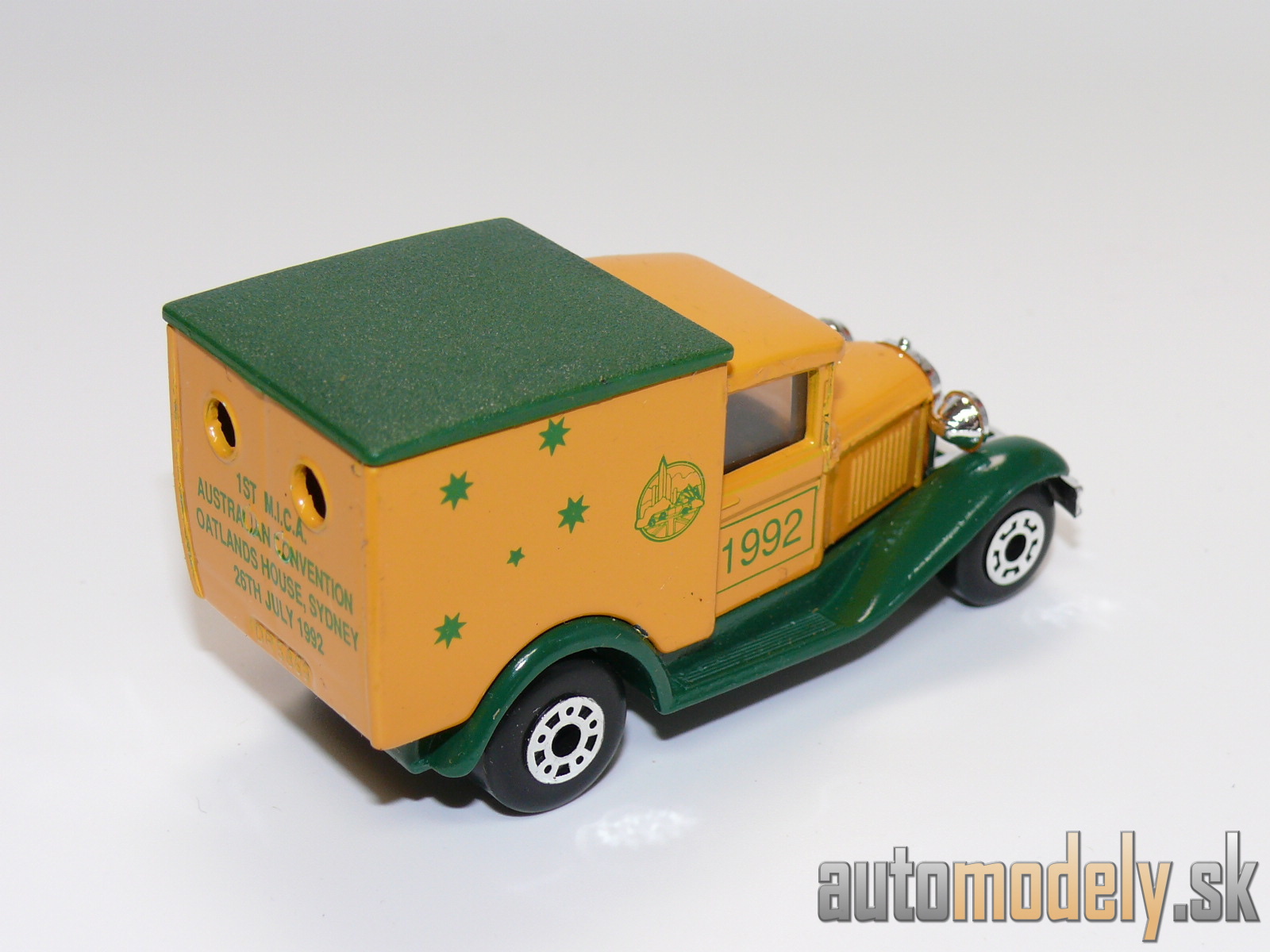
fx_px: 2752
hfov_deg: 26.0
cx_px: 635
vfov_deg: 19.6
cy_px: 476
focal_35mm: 75
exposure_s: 1/30
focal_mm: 11.4
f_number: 4
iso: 100
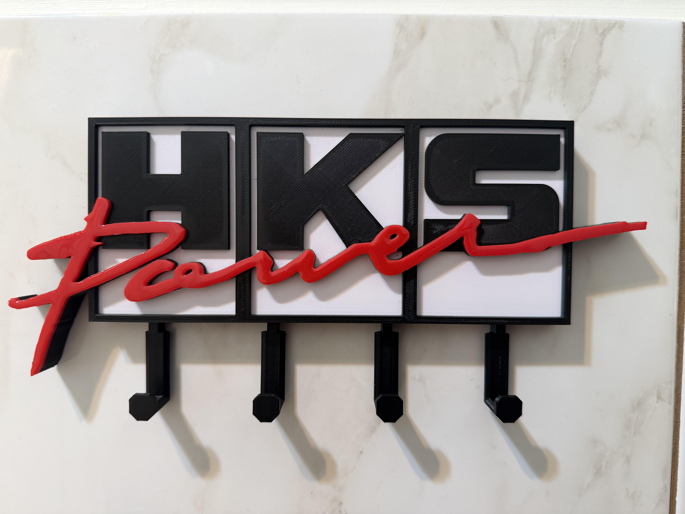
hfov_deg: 71.6
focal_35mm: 24
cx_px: 342
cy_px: 257
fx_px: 475
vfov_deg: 56.8
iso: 160
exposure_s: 1/100
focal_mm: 6.76
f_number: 1.78
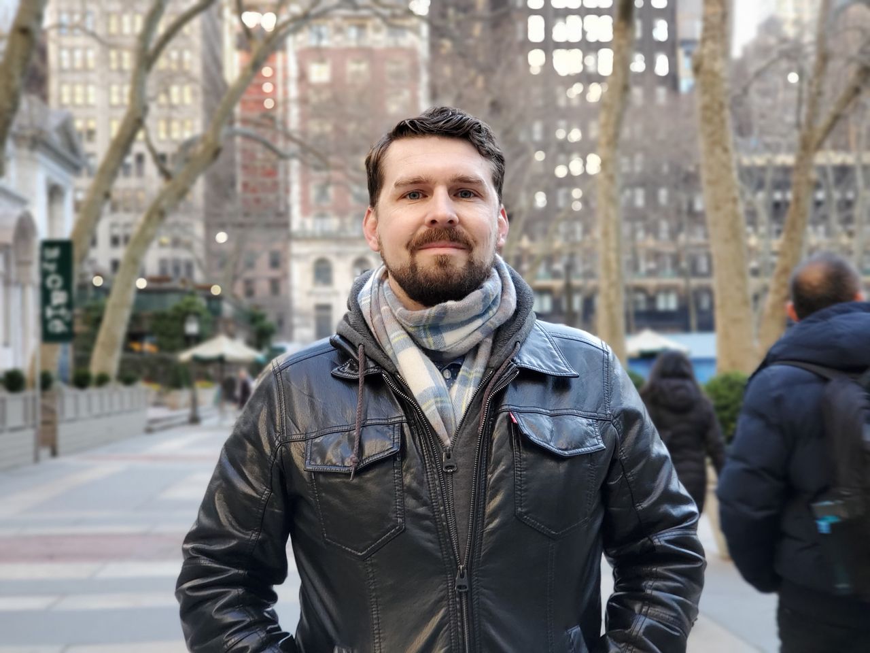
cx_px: 435
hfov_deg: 36.8
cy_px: 326
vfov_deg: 28.0
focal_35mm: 52
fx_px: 1307
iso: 160
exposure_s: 1/59
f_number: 2.4
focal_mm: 6
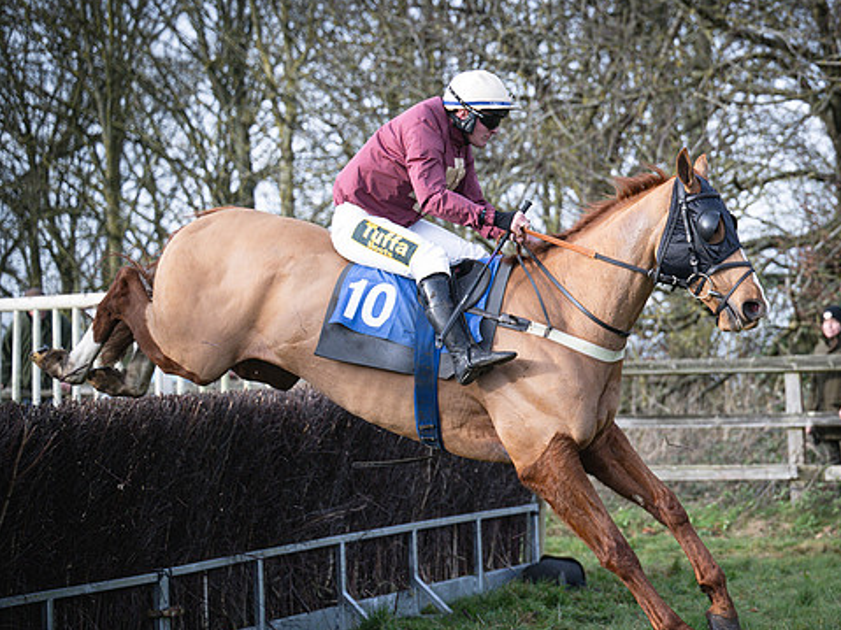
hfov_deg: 17.7
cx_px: 664
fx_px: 2672
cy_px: 350
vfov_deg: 13.5
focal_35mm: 110
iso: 400
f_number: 2.8
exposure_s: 1/2000
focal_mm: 70
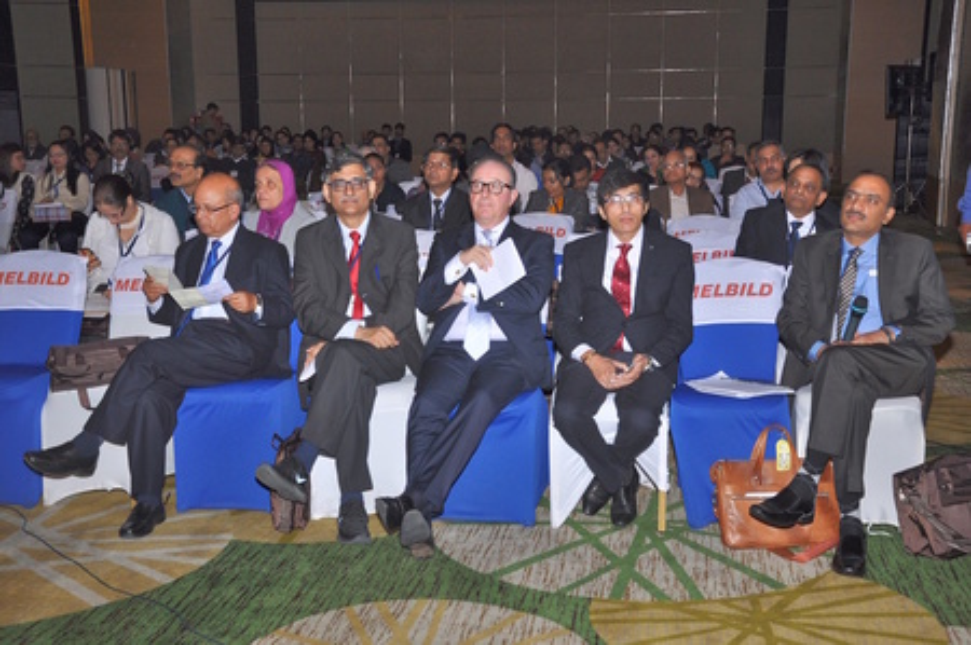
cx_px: 486
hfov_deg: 41.2
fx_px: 1293
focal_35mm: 48
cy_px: 322
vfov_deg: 28.0
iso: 400
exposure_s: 1/125
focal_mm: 32
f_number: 6.3
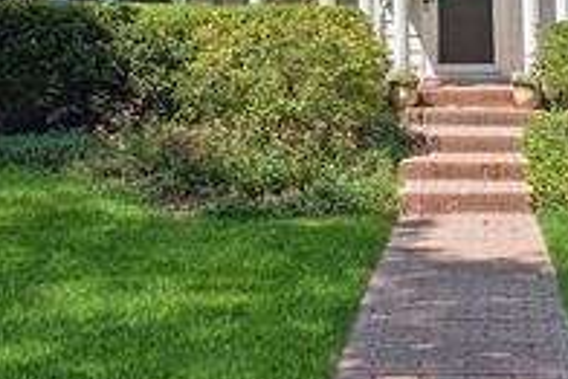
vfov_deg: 17.7
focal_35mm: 74
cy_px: -64
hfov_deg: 26.7
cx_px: 467
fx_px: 1168
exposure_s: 1/320
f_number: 9
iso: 200
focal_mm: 29
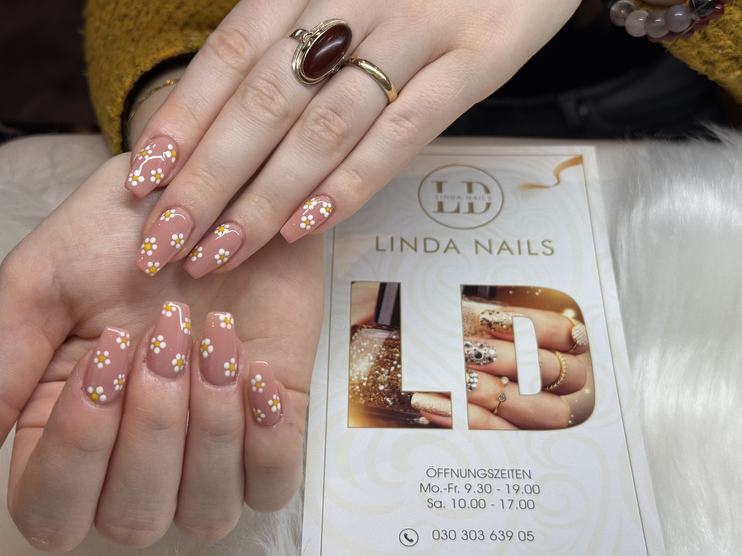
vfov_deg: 30.3
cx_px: 371
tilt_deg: -40.8
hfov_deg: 39.7
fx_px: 1029
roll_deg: +2.8
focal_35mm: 48
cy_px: 278
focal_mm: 6.76
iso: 64
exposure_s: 1/337
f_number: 1.78
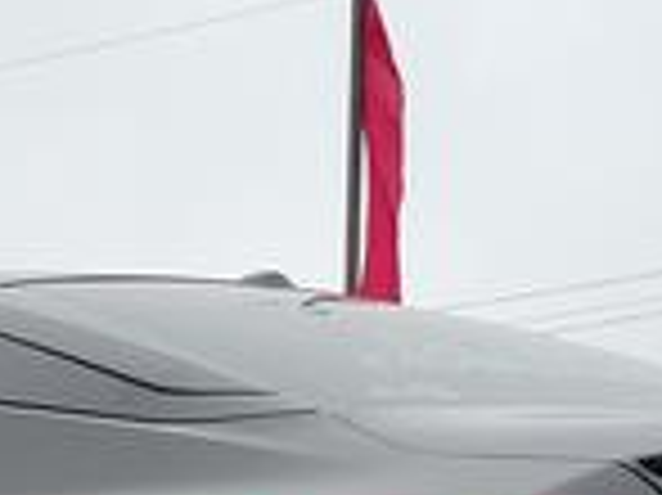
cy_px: 850
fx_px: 1911
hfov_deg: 19.6
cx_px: 243
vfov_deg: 13.5
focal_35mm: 100
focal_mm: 5.56
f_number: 1.88
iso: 100
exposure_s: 1/153
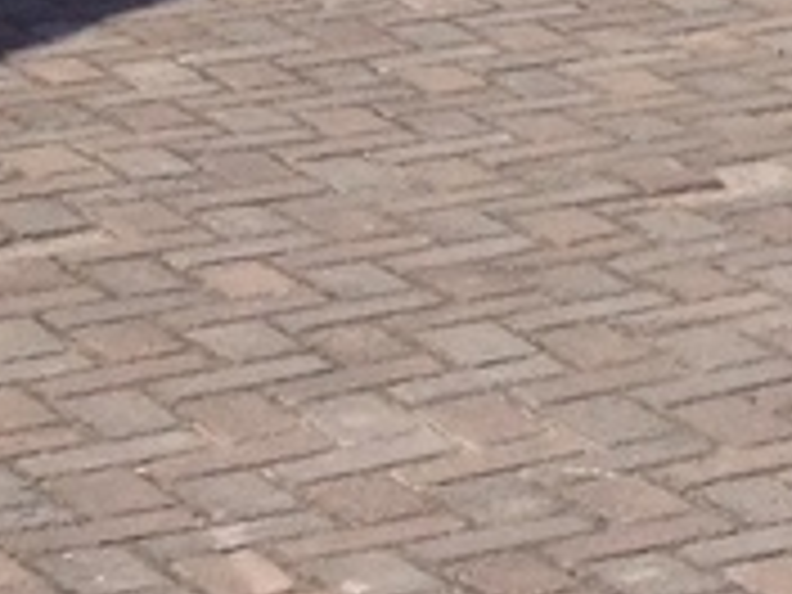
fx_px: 5468
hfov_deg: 7.2
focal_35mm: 239
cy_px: -1251
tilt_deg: -0.6
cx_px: 2556
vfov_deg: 5.8
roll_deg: +0.4
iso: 50
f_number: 2.4
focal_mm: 4.28
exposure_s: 1/1453
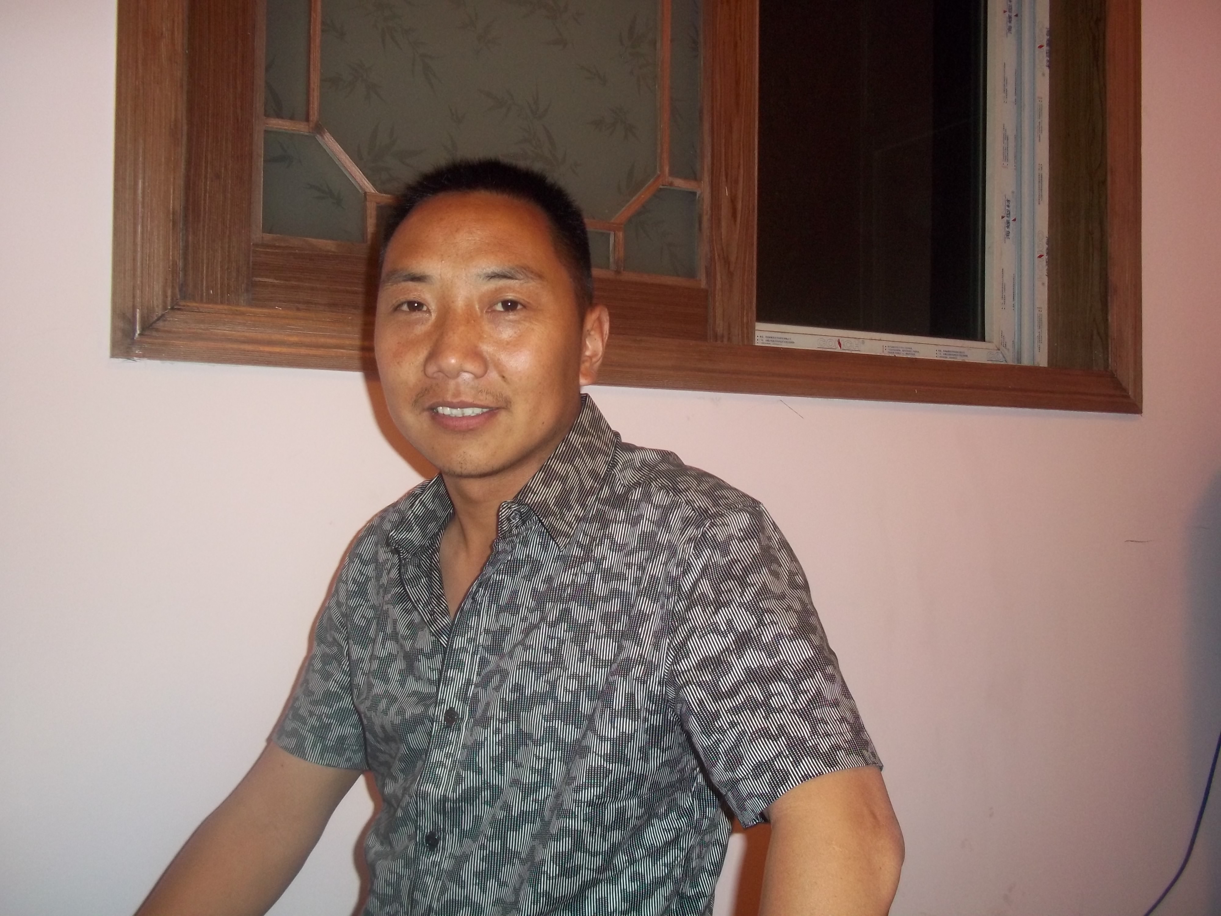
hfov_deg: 51.4
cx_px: 610
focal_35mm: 36
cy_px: 458
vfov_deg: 39.7
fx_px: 1270
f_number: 3.1
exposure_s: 1/30
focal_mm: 6.5
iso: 160
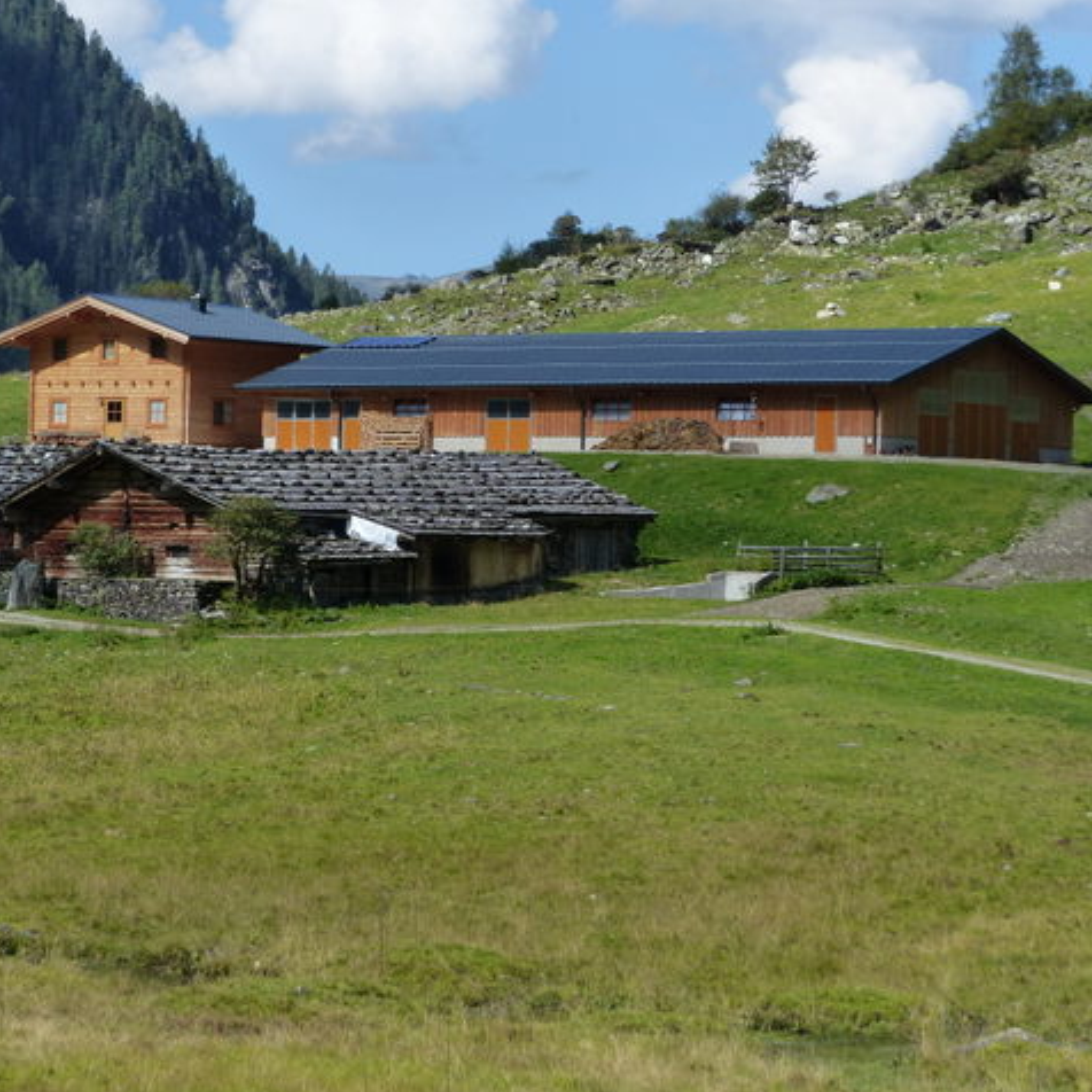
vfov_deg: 13.1
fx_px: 4747
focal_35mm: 133
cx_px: 434
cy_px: 546
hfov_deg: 13.1
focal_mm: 20.1
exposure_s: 1/1000
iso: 160
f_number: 4
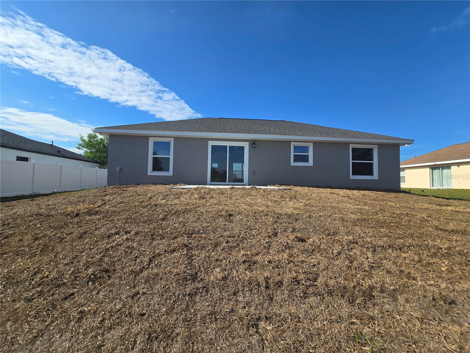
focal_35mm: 13
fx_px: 177
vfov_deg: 89.9
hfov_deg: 106.2
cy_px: 176
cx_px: 235
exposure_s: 1/2843
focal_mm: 2.2
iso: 50
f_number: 2.2
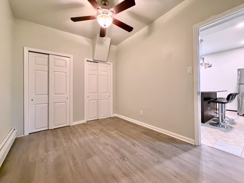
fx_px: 99
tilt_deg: -0.9
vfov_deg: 85.7
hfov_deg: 102.1
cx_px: 122
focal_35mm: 14
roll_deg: -0.2
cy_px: 92
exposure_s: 1/60
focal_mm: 2.22
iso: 640
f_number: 2.2
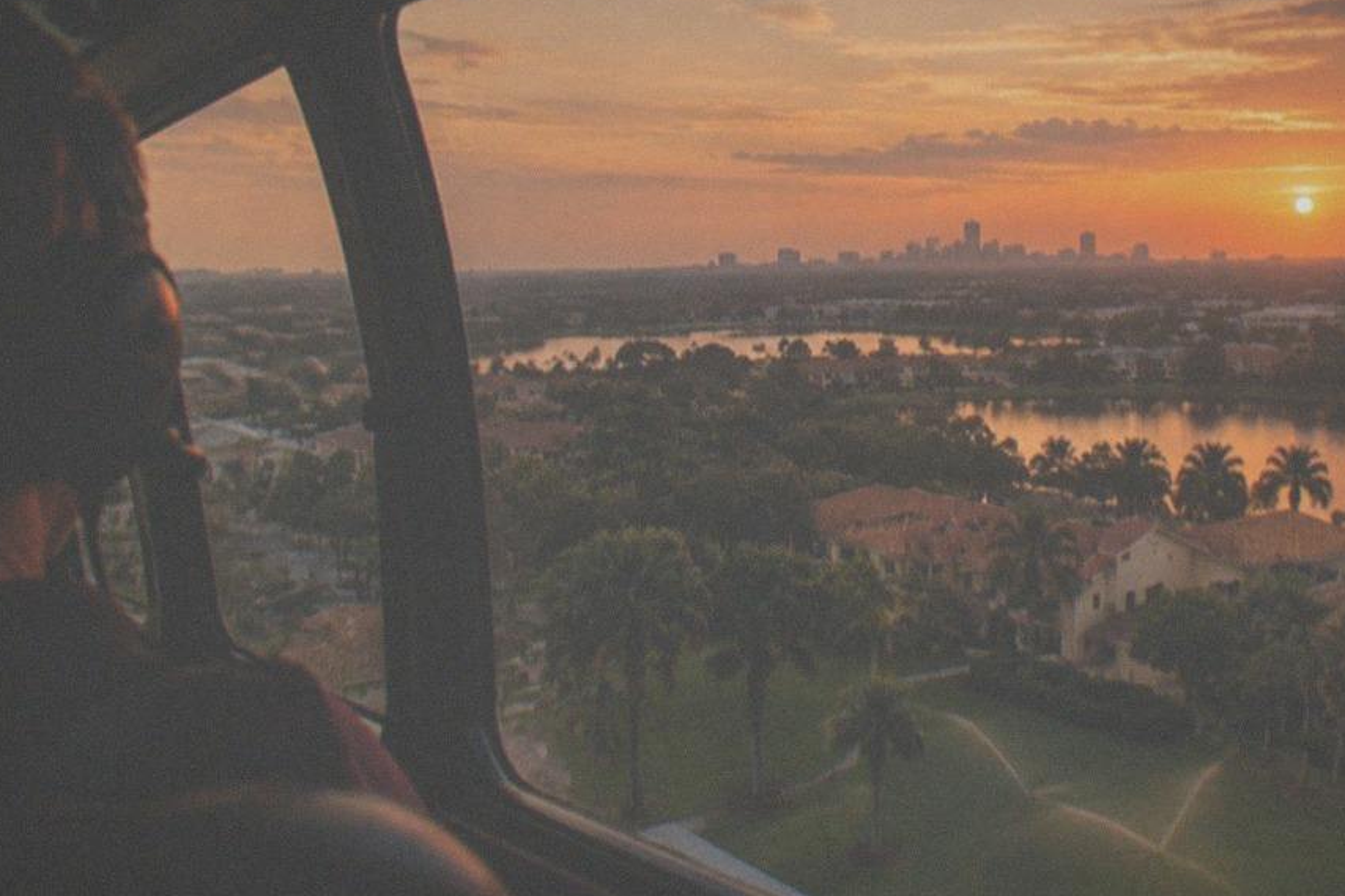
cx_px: 776
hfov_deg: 47.3
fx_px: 1531
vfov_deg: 32.6
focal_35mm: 41
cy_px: 425
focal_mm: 35
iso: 500
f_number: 9
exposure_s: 1/400
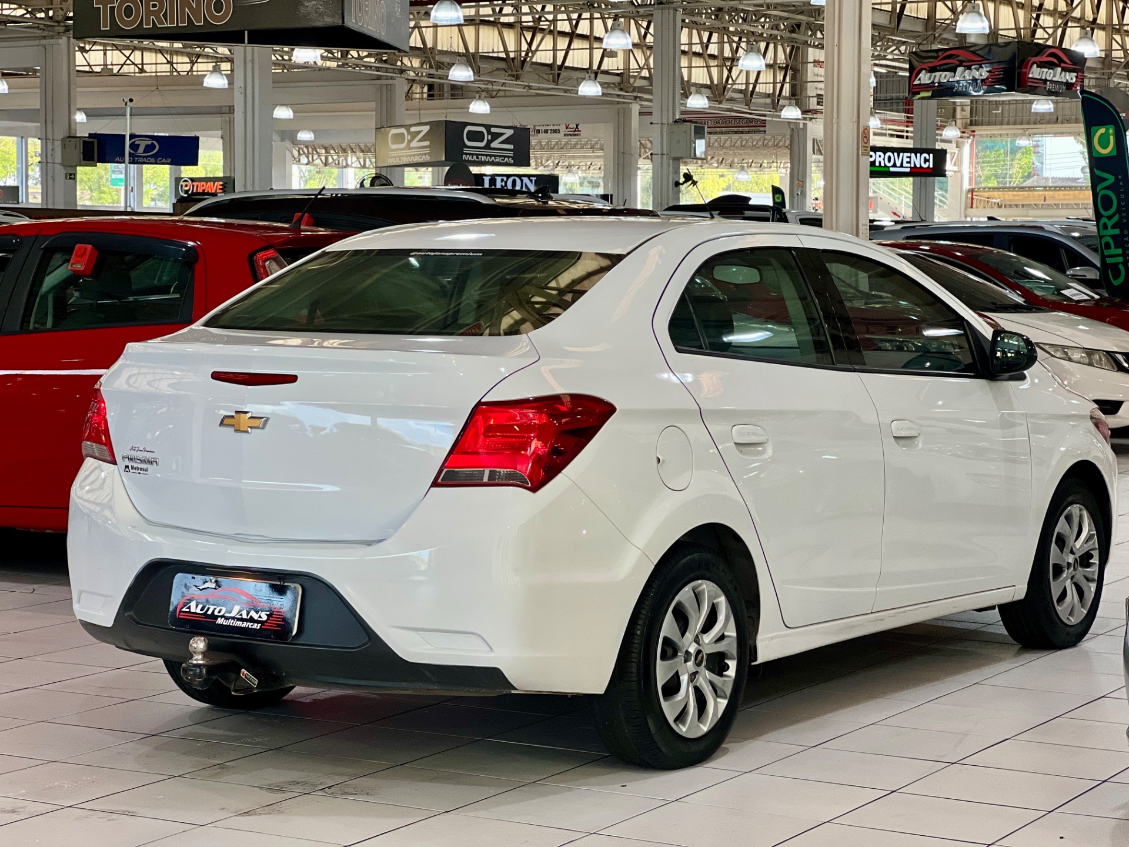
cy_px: 424
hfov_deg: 25.3
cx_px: 564
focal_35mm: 77
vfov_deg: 19.1
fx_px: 2511
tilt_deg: -3.9
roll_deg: -0.4
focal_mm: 9
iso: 200
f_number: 2.8
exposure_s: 1/120
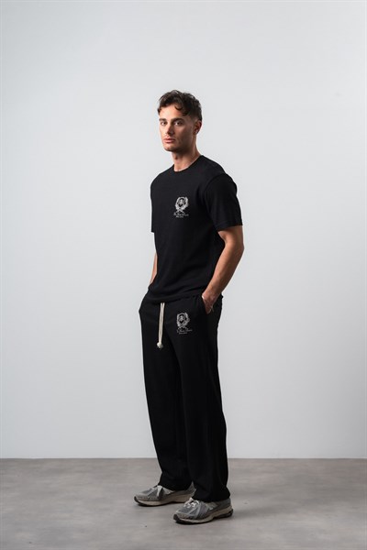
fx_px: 1070
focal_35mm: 70
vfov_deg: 28.8
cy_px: 275
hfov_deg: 19.5
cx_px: 184
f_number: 10
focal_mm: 70
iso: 100
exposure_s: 1/125
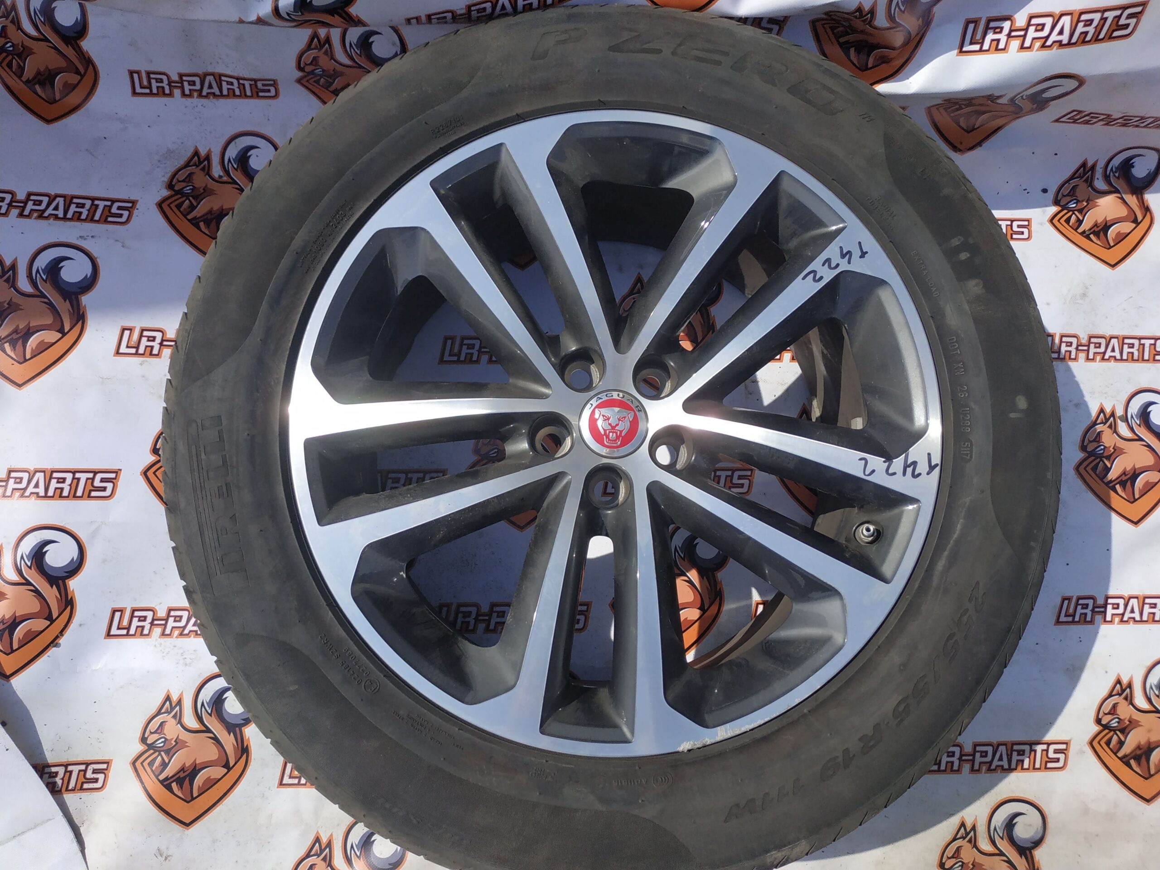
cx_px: 580
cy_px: 435
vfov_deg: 56.8
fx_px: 804
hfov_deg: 71.6
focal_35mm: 24
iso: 160
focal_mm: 3.94
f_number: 1.9
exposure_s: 1/3374
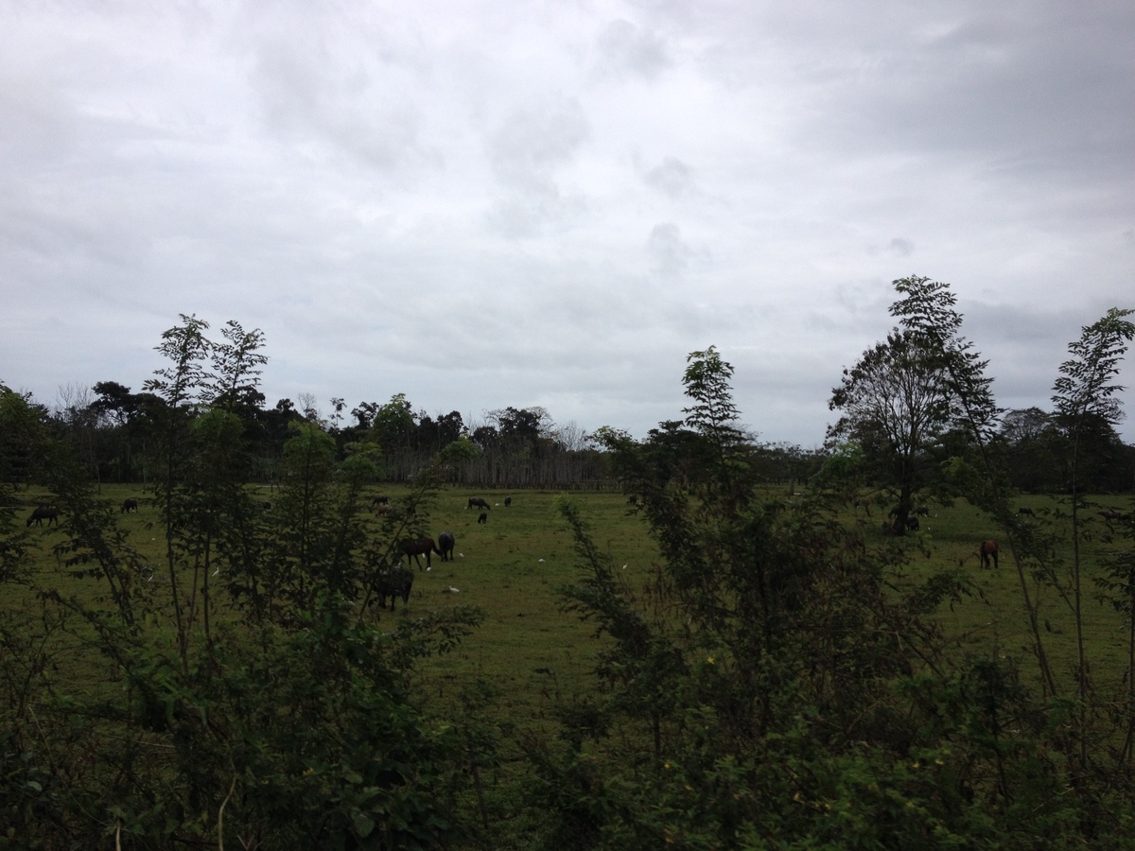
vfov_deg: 40.7
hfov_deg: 52.6
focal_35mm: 35
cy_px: 426
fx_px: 1148
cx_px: 568
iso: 50
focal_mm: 4.28
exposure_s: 1/2045
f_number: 2.4
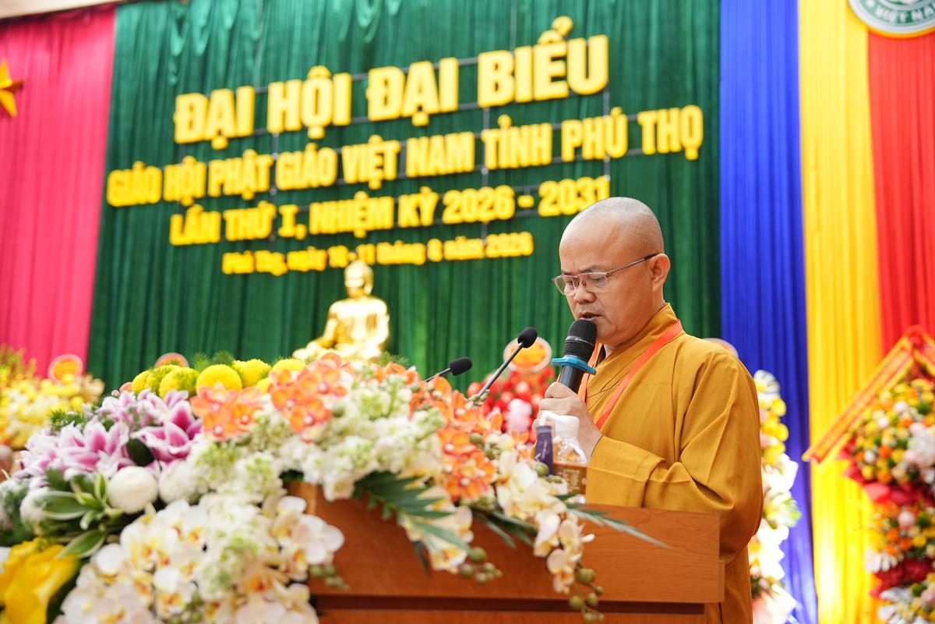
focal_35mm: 40
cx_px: 468
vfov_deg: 33.4
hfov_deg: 48.5
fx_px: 1039
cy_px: 312
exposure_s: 1/100
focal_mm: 40
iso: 1250
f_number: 2.8
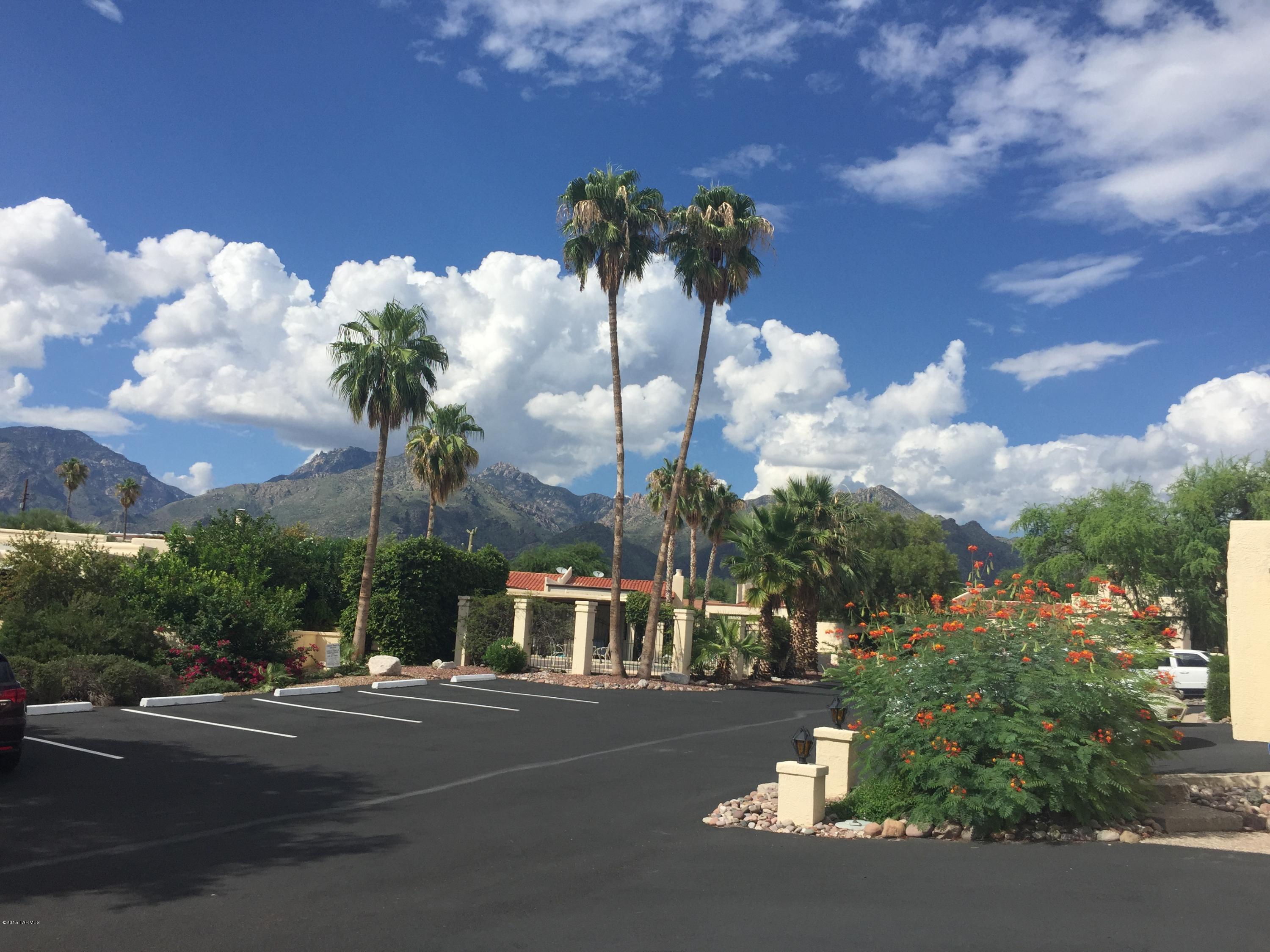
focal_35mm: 29
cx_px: 635
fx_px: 1064
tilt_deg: +9.2
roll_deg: -4.9
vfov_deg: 48.2
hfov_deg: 61.7
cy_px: 476
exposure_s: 1/3597
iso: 32
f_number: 2.2
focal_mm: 4.15
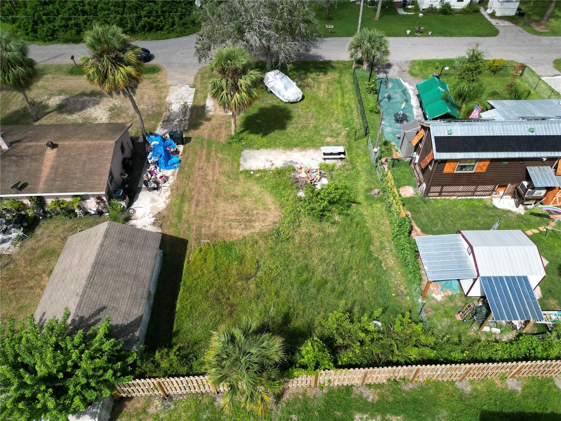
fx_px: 389
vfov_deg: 56.8
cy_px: 210
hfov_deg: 71.6
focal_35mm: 24
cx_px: 280
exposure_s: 1/2500
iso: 110
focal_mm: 6.72
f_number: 1.7
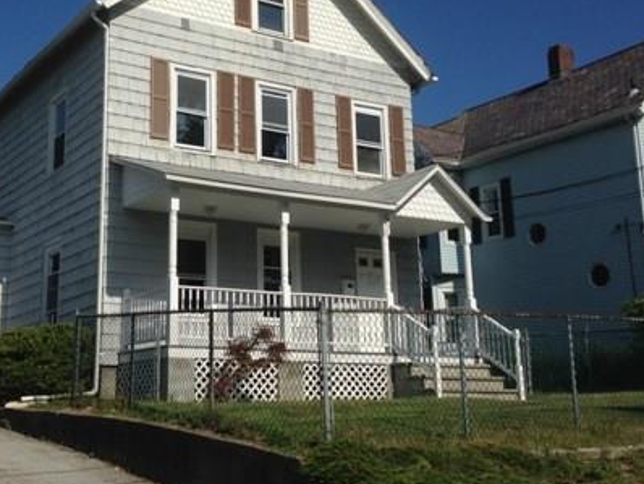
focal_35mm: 53
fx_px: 987
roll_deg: +1.3
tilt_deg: +13.5
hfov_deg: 36.0
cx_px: 244
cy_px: 197
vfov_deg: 27.5
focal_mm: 4.12
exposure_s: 1/3623
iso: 50
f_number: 2.4
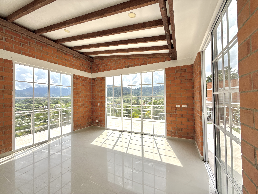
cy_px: 97
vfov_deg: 85.7
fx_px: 104
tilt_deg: +1.2
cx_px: 129
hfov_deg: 102.1
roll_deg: +0.9
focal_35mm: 14
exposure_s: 1/1656
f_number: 2.2
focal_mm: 2.22
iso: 80
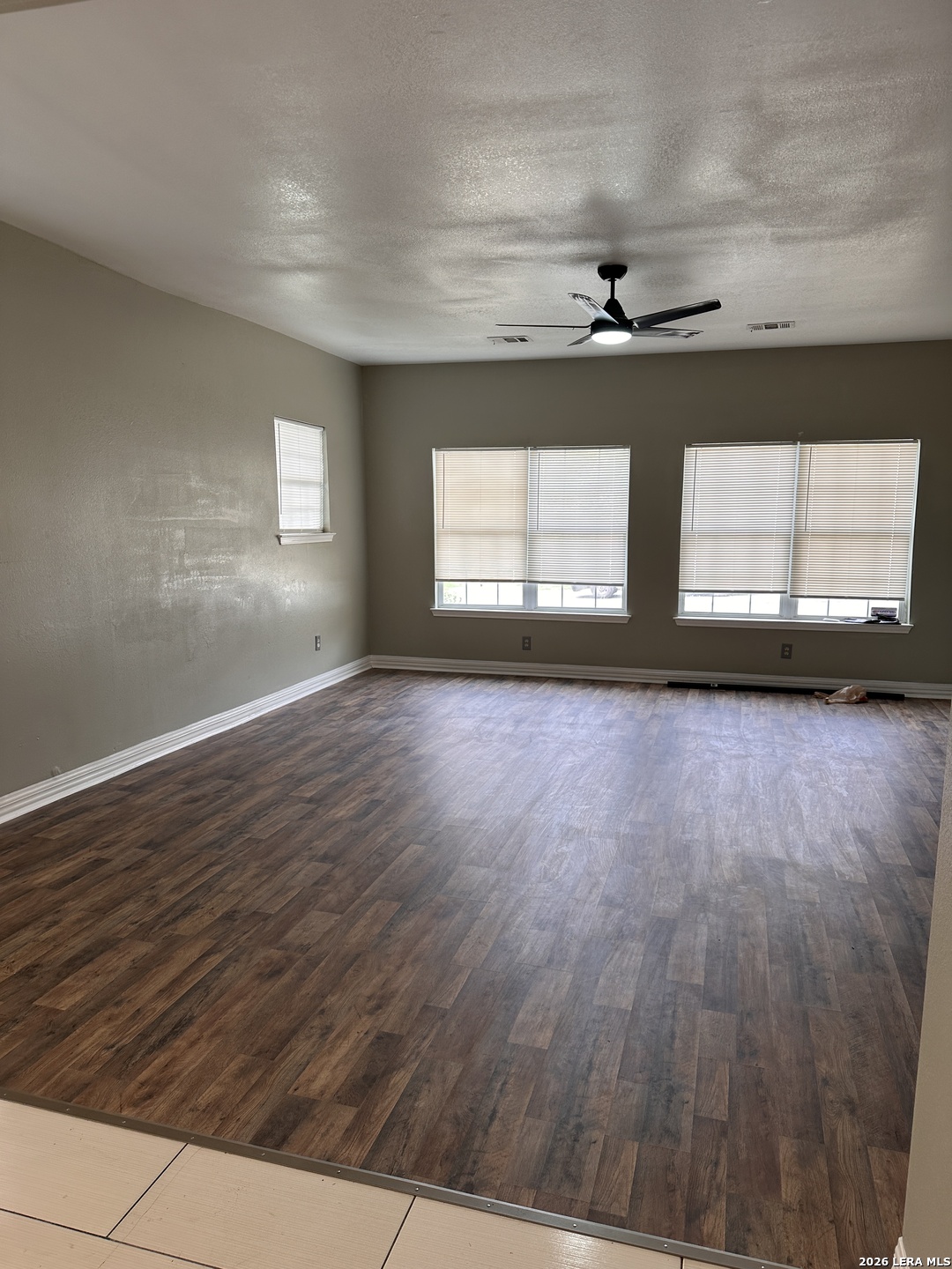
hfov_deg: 56.8
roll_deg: -0.3
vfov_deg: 71.6
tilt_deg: -8.3
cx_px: 476
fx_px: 880
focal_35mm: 24
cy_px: 634
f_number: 1.78
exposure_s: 1/161
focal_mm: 6.86
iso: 80
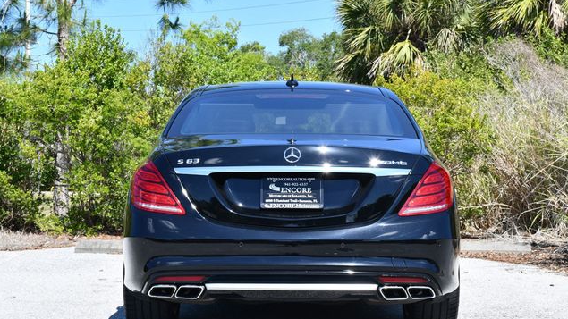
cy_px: 180
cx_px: 284
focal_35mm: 74
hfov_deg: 28.6
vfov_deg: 16.3
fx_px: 1114
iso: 180
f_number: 8
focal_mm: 35
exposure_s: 1/250
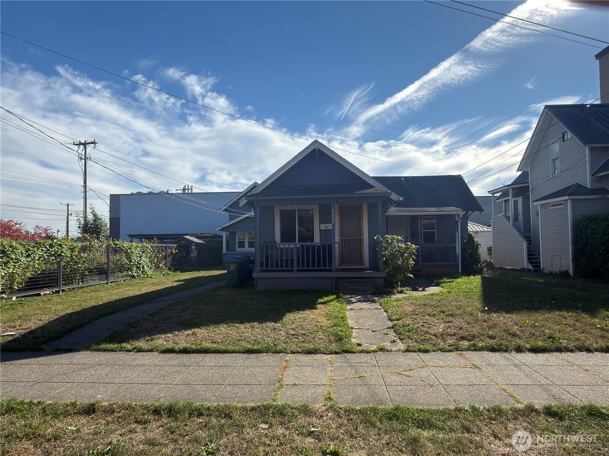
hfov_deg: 81.8
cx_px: 304
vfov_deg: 65.9
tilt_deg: +3.1
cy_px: 228
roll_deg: +1.1
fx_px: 352
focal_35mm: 20
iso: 20
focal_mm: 2.22
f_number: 2.2
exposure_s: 1/1094
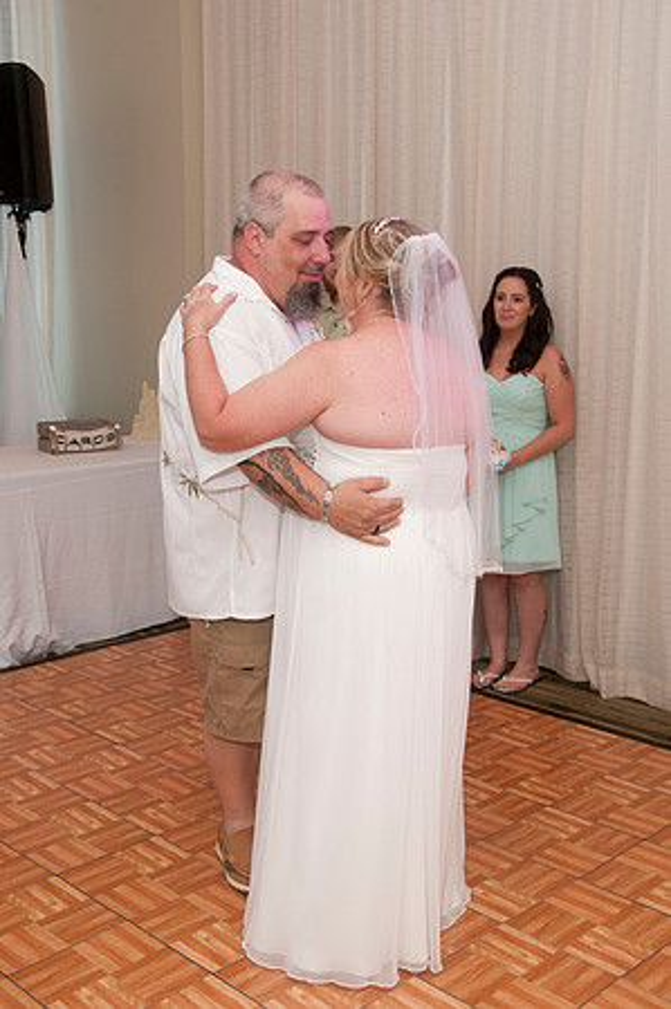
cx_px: 336
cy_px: 504
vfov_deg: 46.4
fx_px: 1177
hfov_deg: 31.8
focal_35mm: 42
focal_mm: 28
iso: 400
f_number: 5.6
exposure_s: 1/50
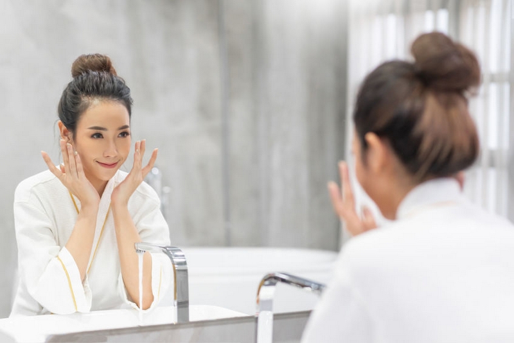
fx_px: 1214
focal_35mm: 85
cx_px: 257
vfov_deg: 16.1
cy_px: 172
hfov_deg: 23.9
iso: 1250
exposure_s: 1/200
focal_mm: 85
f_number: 2.8
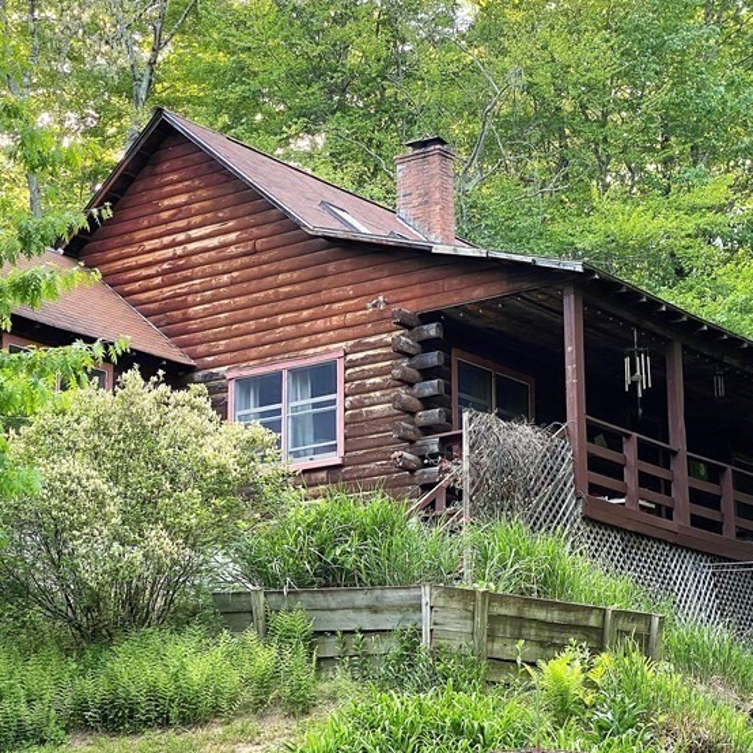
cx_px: 427
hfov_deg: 20.4
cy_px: 340
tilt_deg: +15.0
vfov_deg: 20.4
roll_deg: +0.2
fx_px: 2092
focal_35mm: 85
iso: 25
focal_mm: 6
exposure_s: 1/122
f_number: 2
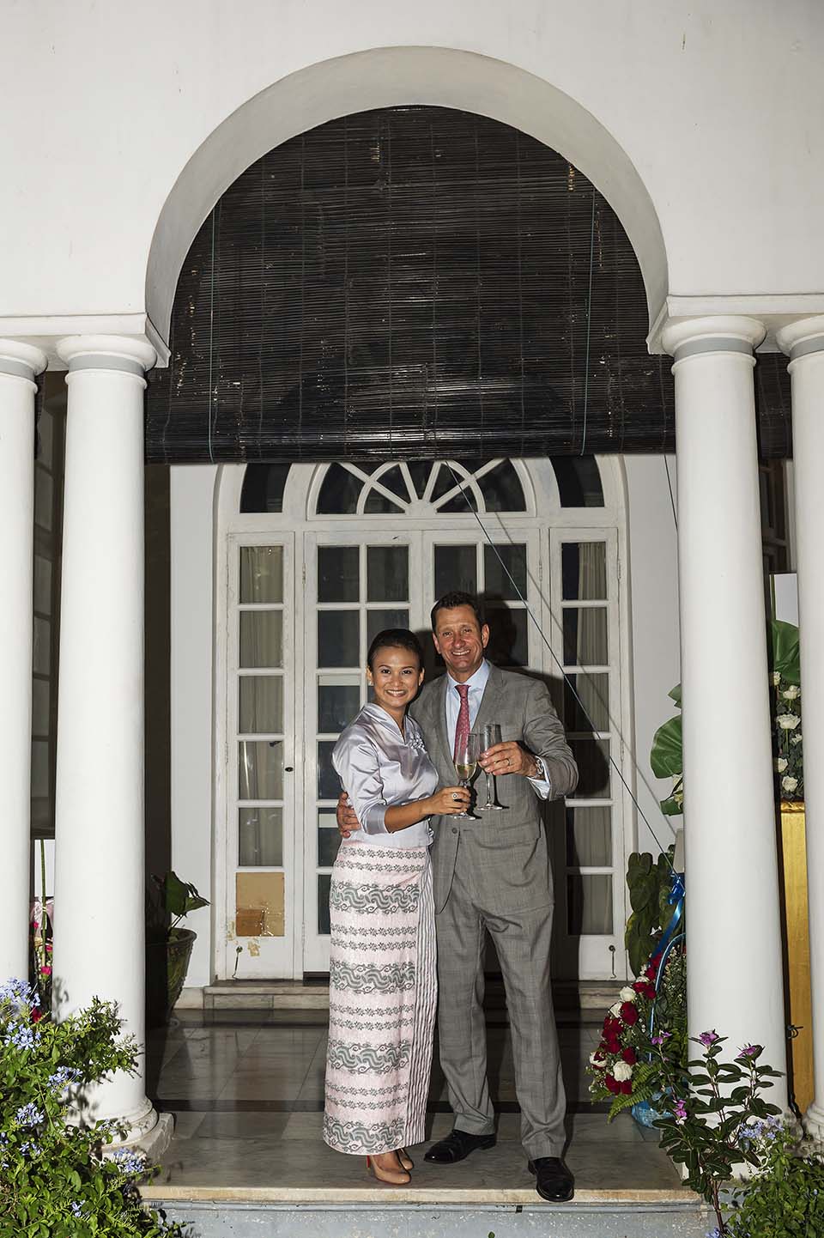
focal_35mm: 32
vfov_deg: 58.7
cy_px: 619
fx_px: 1100
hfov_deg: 41.1
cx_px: 412
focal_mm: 32
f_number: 5.6
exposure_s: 1/60
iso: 400
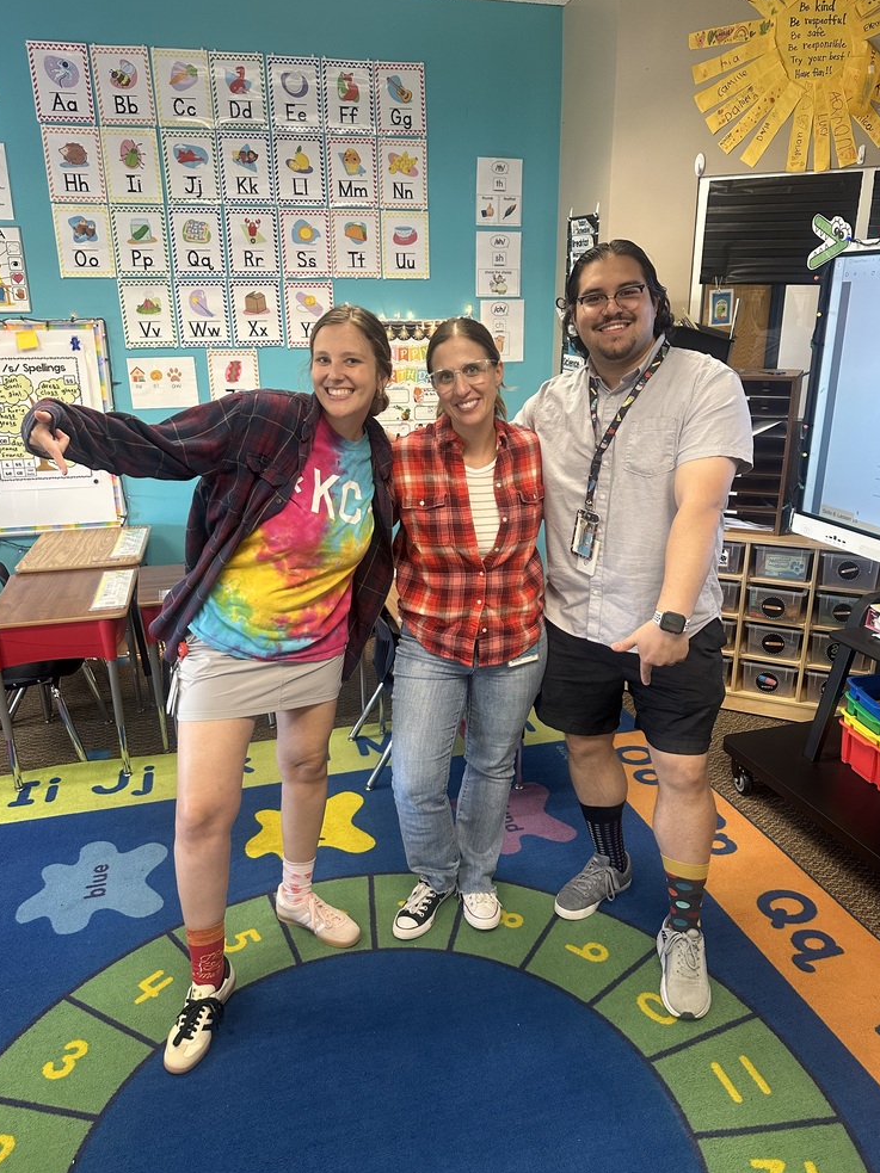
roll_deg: -0.8
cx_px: 450
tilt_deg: -16.6
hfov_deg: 54.9
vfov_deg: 69.4
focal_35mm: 25
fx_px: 848
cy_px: 585
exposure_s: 1/60
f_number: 1.78
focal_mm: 6.86
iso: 200
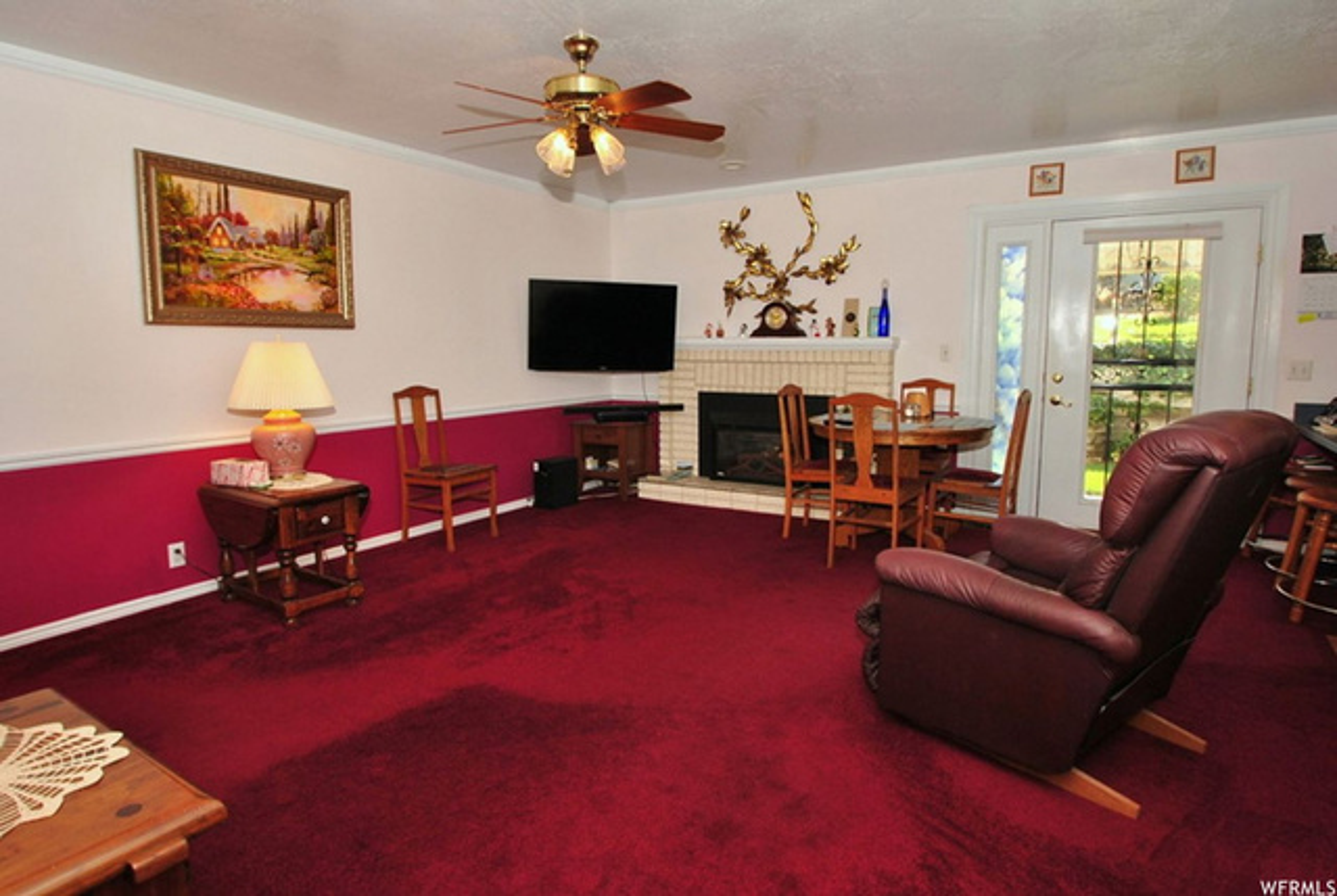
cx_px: 668
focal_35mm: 18
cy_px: 448
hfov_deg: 89.9
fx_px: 670
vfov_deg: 67.6
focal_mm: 12
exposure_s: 1/125
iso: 200
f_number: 4.5
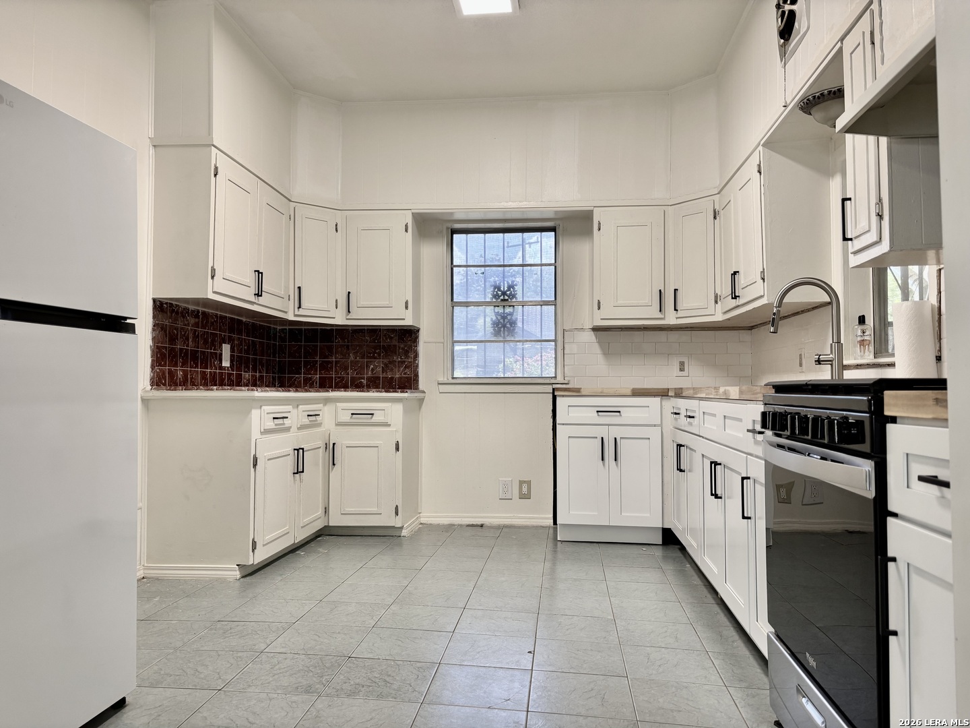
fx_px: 729
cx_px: 485
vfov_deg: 53.1
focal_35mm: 26
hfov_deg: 67.3
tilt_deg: +2.1
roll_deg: -0.5
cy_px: 364
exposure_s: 1/60
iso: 80
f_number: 1.6
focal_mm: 5.96
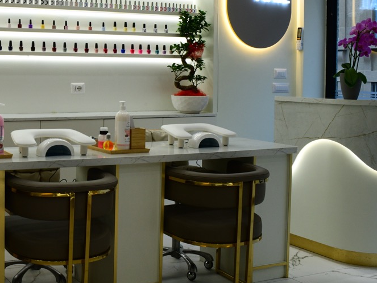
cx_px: 31
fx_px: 566
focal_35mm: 52
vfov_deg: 27.8
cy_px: 91
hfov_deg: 34.6
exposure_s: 1/50
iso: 800
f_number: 20
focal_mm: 28
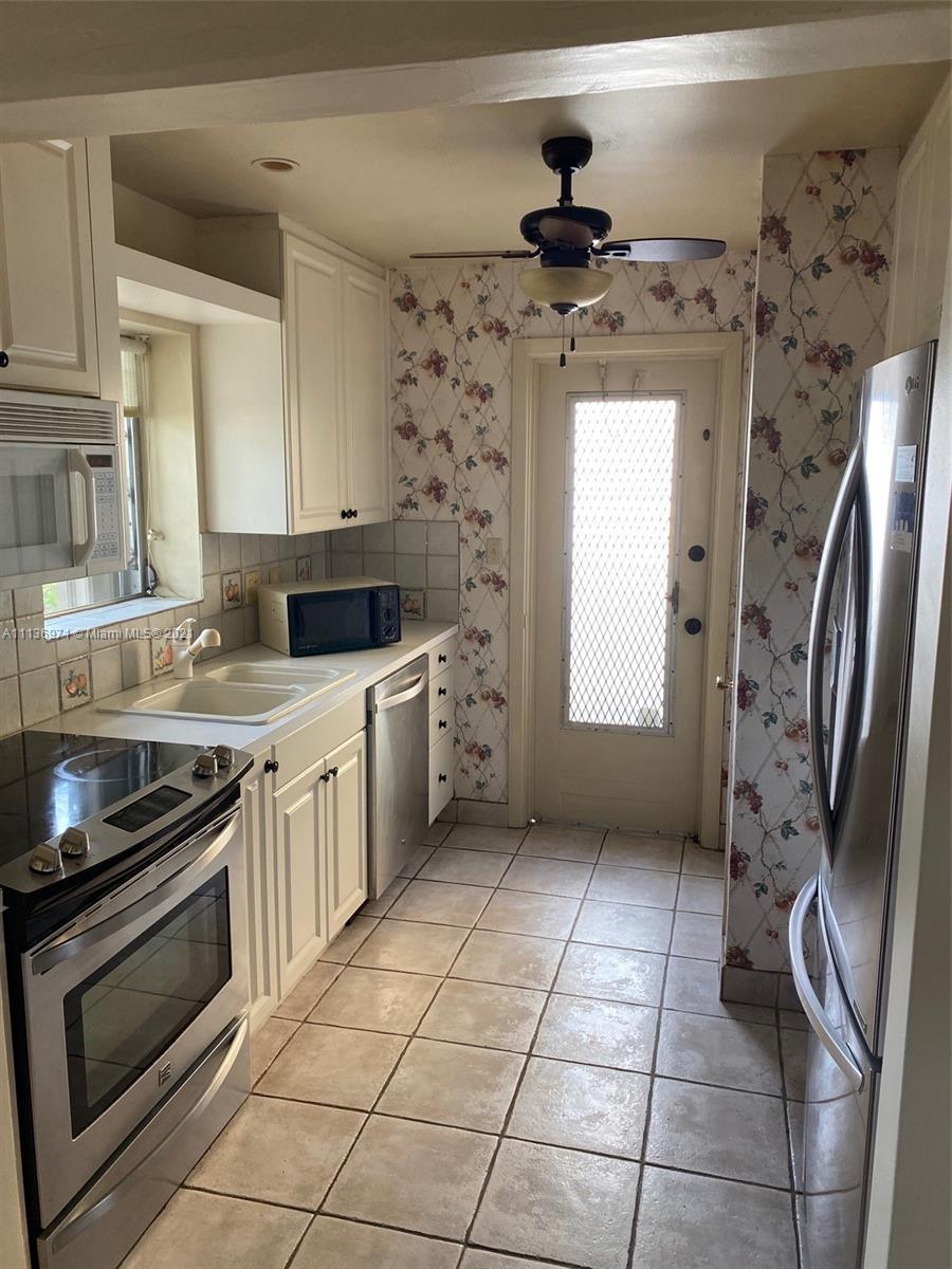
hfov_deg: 53.1
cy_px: 634
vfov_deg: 67.3
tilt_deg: -7.9
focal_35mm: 26
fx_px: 953
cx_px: 476
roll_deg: -0.1
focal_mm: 4.25
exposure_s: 1/116
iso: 125
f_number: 1.8
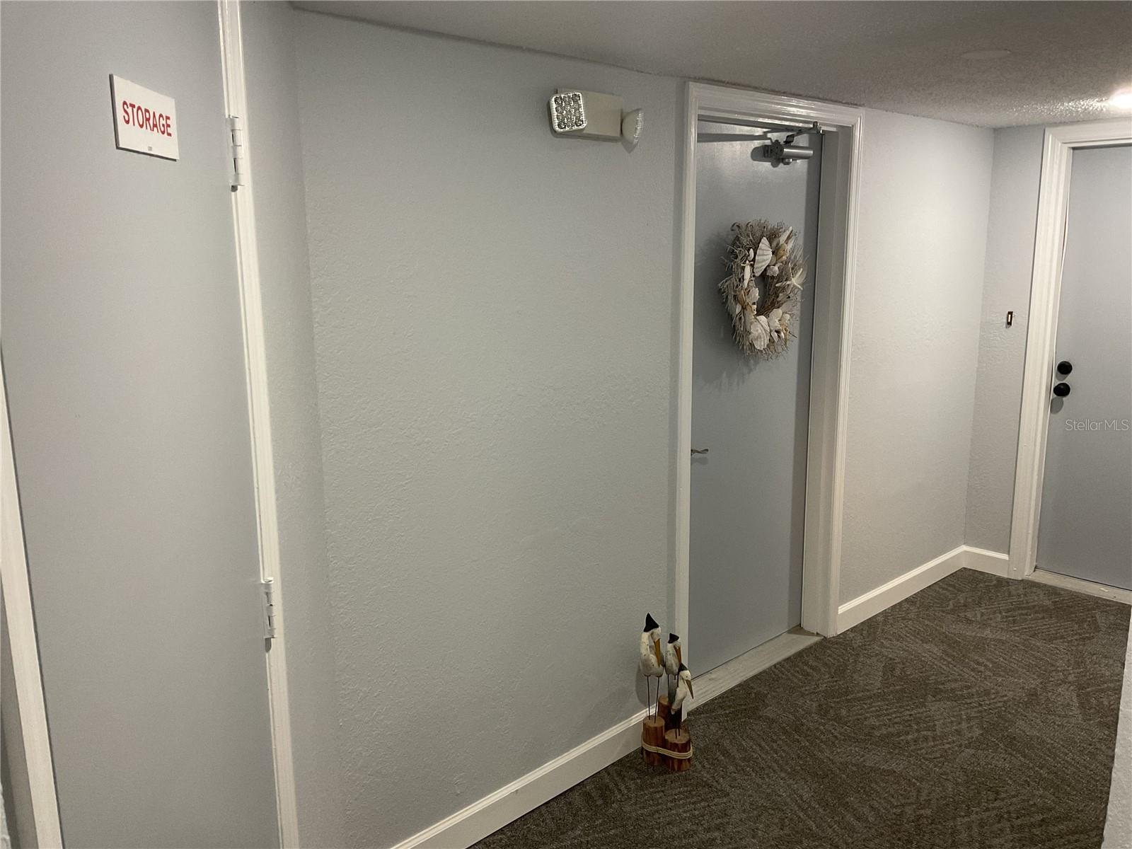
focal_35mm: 29
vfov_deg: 48.2
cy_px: 424
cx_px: 566
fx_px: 948
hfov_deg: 61.7
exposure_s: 1/60
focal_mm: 3
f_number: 1.8
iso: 200
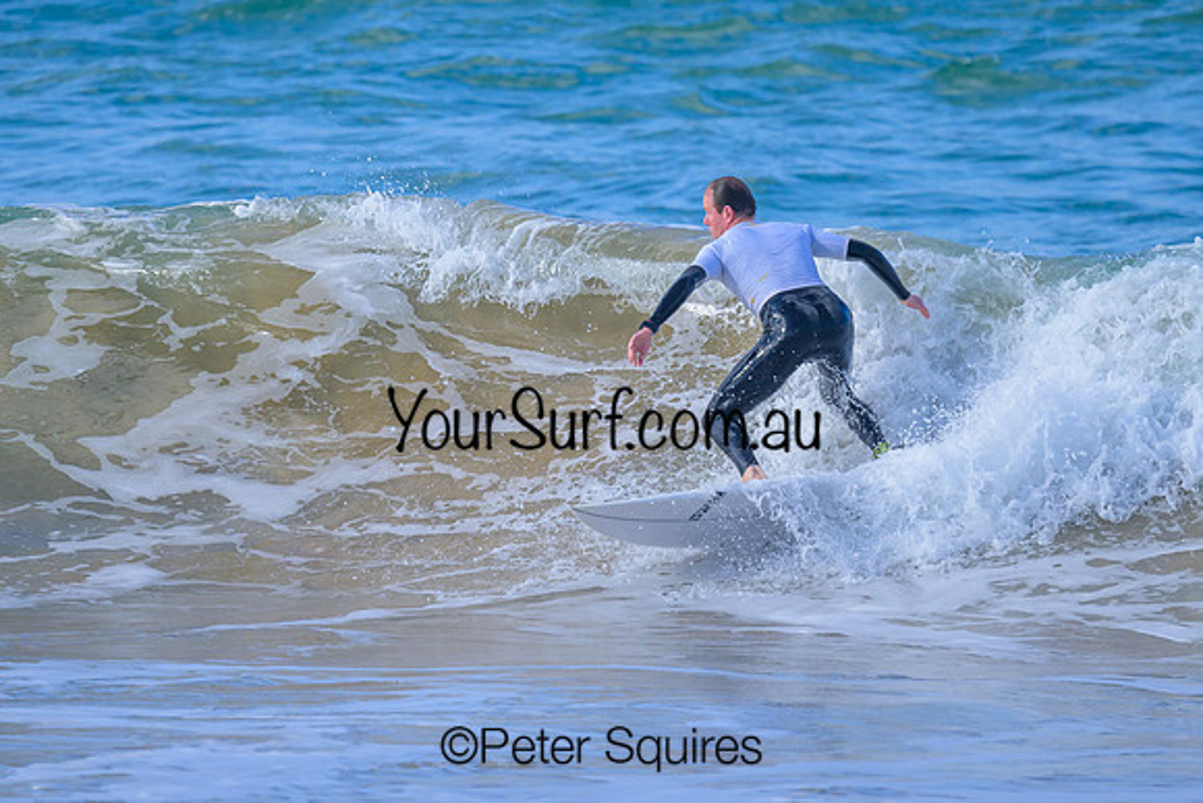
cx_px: 677
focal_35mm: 1098
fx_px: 36712
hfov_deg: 1.9
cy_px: 317
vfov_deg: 1.3
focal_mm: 800
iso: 450
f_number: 6.3
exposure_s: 1/2000
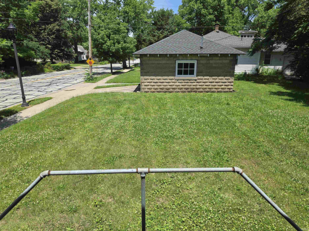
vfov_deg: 58.9
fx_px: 205
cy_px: 116
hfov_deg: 73.9
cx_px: 154
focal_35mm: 23
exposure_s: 1/5015
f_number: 1.4
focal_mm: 6.5
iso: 64
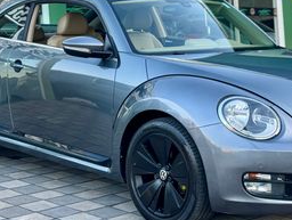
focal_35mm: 88
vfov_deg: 16.8
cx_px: 176
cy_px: 82
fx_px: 744
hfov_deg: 22.2
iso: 80
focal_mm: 6.76
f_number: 1.78
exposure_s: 1/172
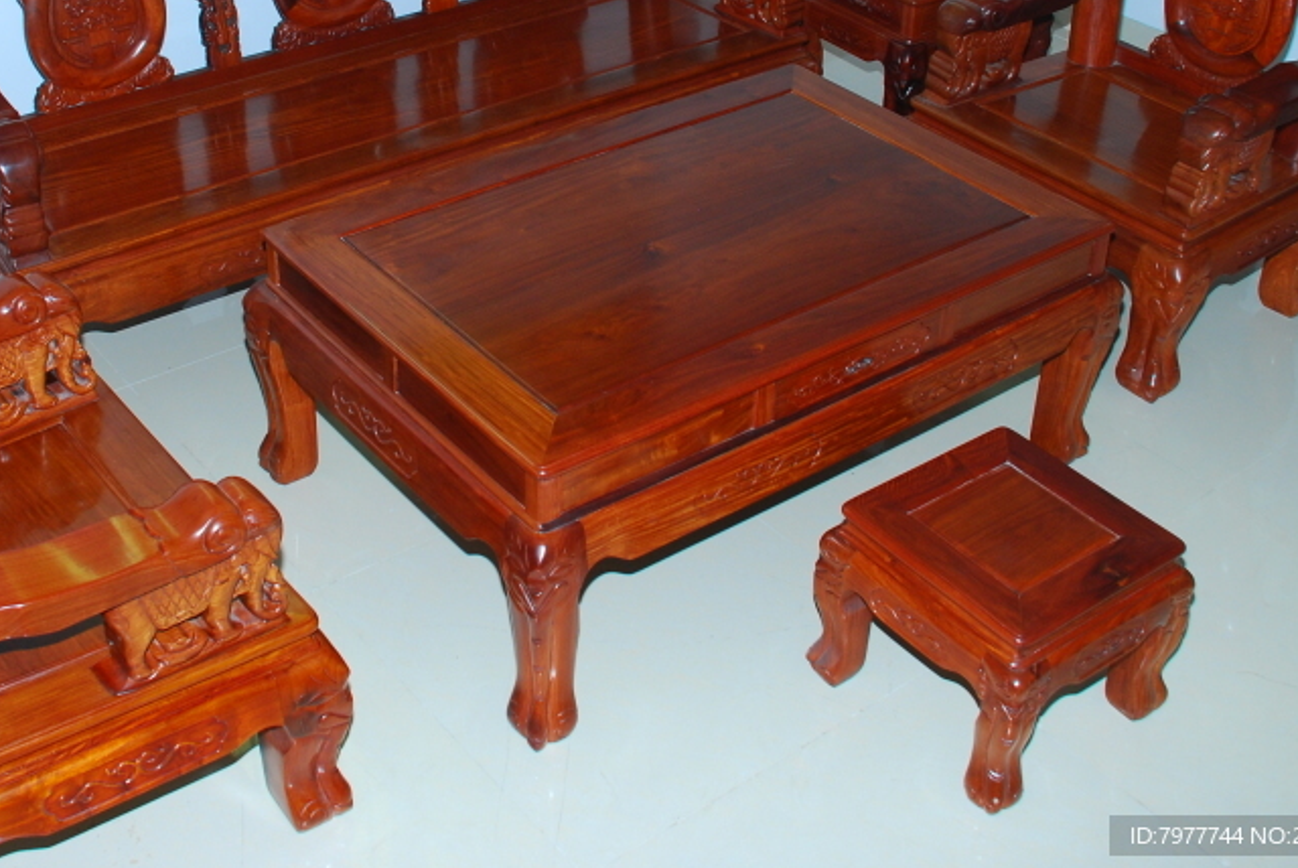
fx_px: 1732
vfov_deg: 27.6
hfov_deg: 40.9
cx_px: 539
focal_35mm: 48
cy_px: 182
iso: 320
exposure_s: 1/50
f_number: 5.6
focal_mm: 20
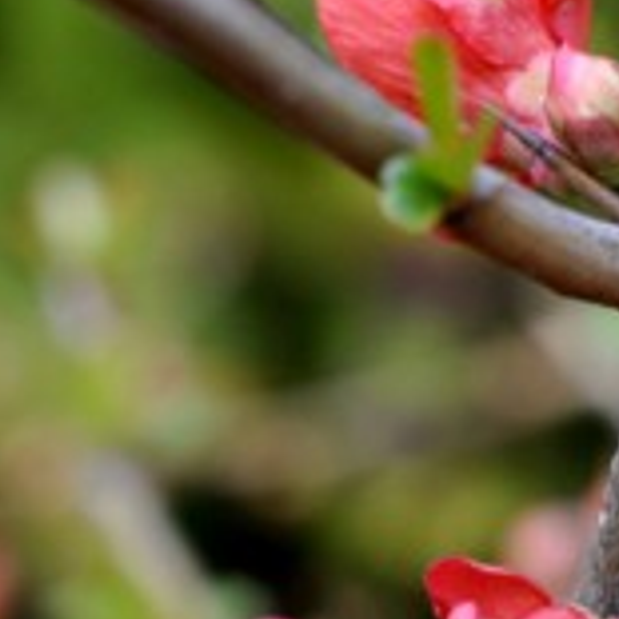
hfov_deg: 10.6
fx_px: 3318
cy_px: 407
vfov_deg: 10.6
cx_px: 479
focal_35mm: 164
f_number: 6.3
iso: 200
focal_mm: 40
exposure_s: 1/160
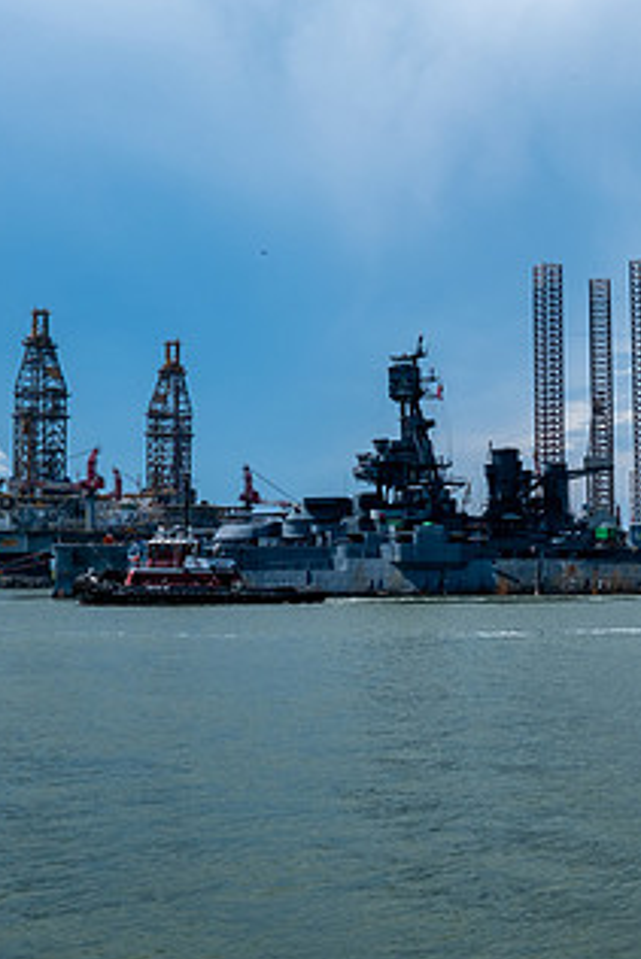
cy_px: 478
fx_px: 1467
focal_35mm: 55
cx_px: 523
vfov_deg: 36.2
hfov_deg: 24.2
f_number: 11
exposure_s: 1/400
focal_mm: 20.2
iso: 160
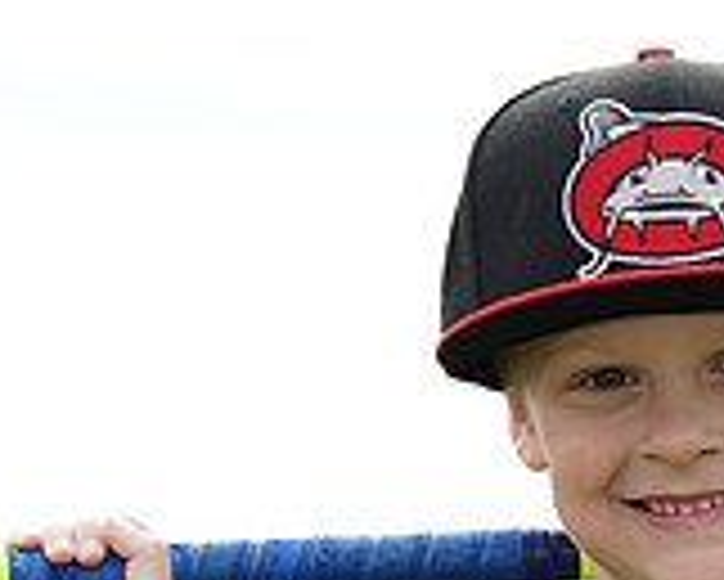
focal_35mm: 530
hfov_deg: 3.6
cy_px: 834
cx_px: 751
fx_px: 11364
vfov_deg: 2.9
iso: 100
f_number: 5.6
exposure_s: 1/250
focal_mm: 157
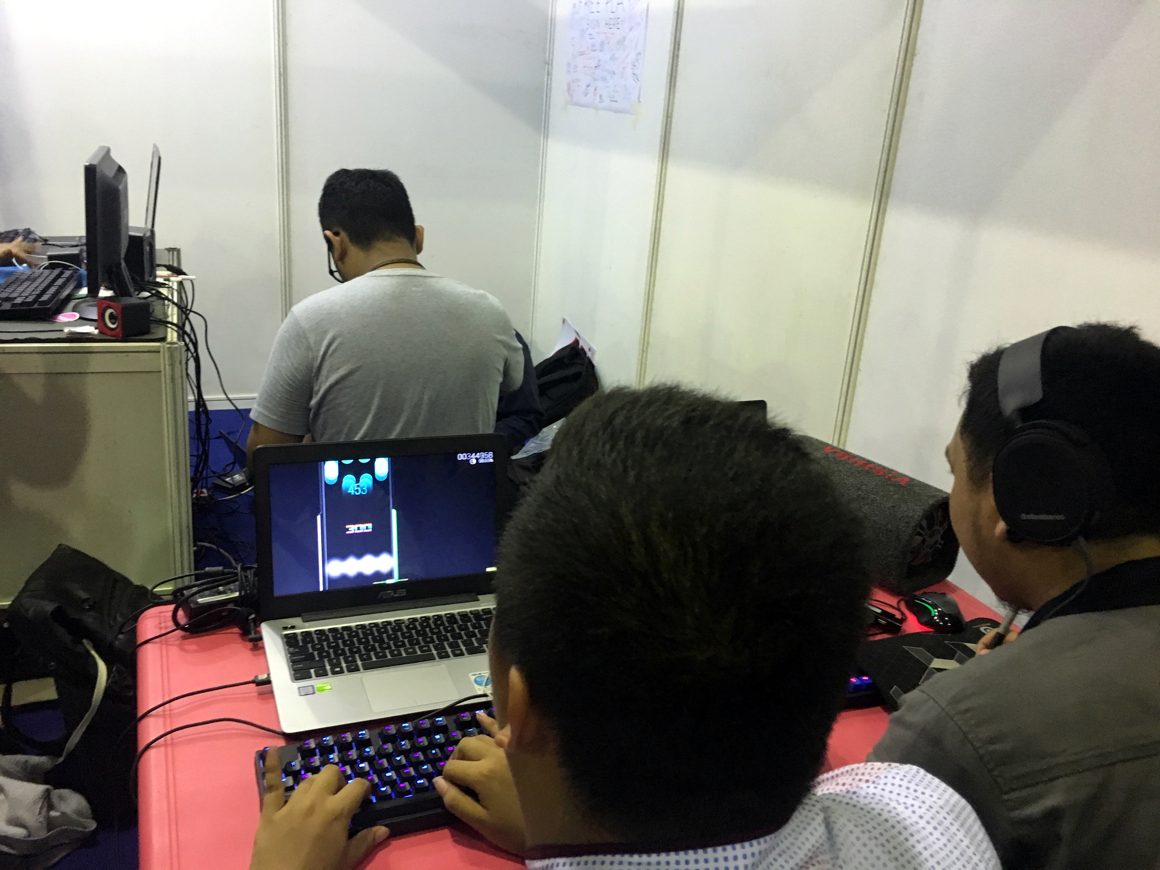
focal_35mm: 29
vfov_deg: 48.2
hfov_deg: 61.7
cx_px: 580
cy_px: 435
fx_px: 972
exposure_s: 1/25
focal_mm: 4.15
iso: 200
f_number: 2.2
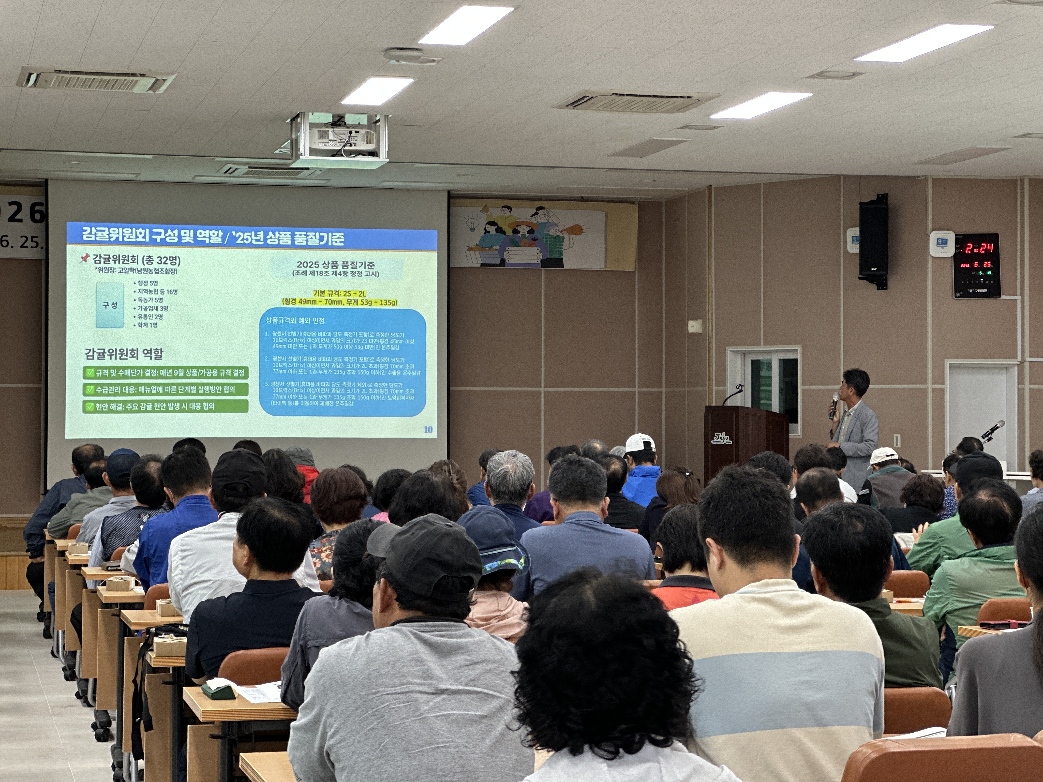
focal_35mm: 77
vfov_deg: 19.1
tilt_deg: +1.5
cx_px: 522
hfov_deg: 25.3
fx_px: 2320
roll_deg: +0.0
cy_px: 391
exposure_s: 1/40
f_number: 2.8
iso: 160
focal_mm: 9
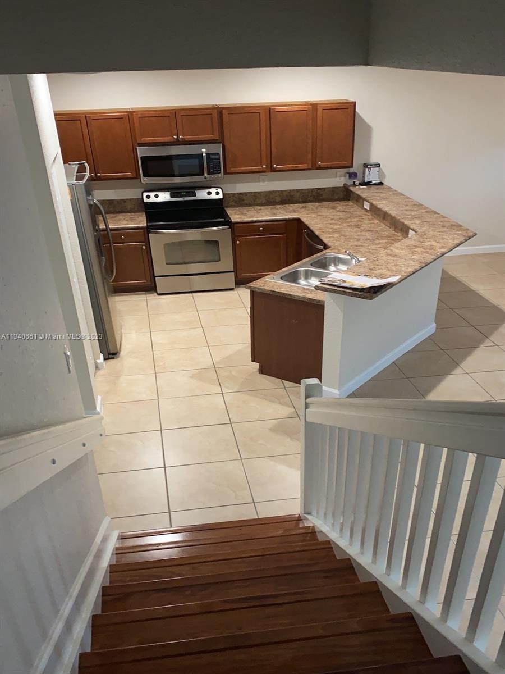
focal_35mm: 30
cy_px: 337
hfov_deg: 46.8
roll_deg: +3.6
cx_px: 252
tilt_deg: -28.4
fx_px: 584
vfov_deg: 60.0
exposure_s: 1/40
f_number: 1.8
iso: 200
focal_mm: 4.25
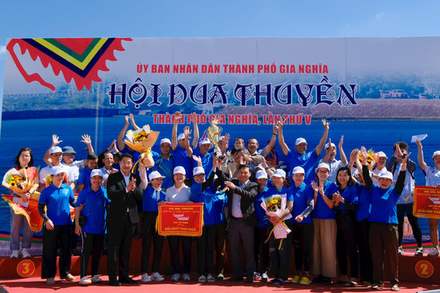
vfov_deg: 37.9
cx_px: 220
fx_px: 428
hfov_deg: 54.4
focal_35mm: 35
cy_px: 146
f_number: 5.6
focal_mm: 23.5
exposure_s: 1/800
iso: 320
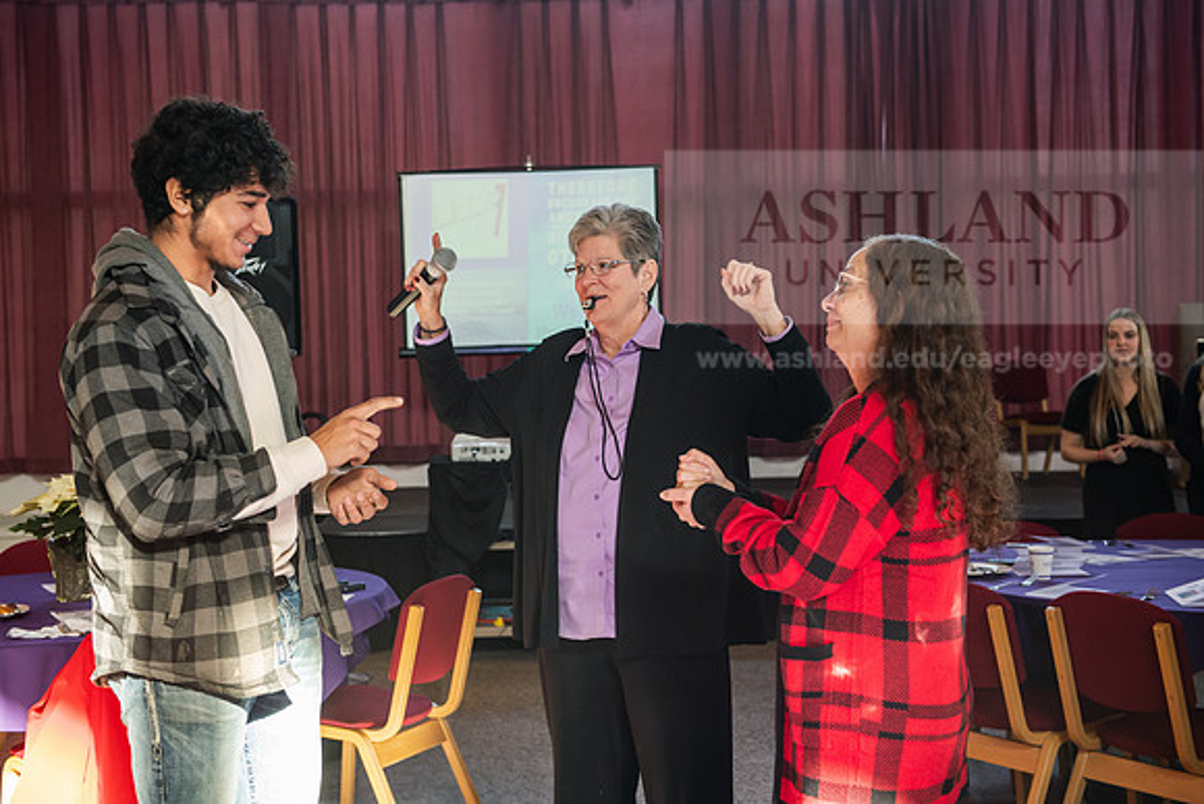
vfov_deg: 26.0
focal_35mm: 52
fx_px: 1739
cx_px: 602
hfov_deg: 38.2
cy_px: 402
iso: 800
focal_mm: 52
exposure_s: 1/200
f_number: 4
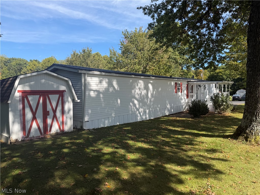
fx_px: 180
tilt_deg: -1.0
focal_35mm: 24
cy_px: 98
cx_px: 130
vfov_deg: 56.8
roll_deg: +1.7
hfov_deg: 71.6
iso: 80
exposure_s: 1/2232
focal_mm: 6.76
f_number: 1.78
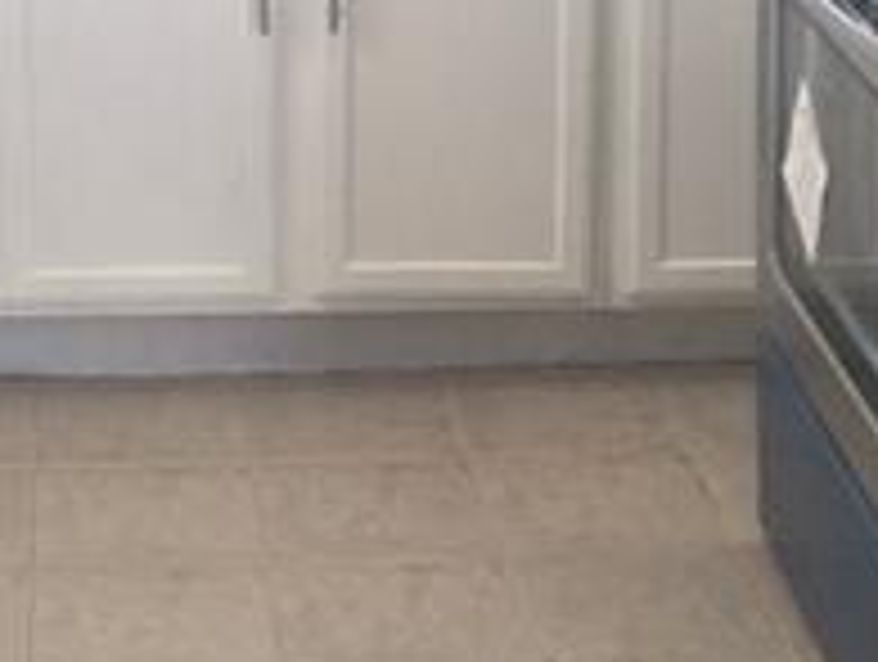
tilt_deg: -7.3
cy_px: -468
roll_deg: +1.1
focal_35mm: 114
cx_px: 216
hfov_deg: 17.1
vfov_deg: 12.1
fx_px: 2897
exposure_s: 1/30
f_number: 2.2
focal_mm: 4.15
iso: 40
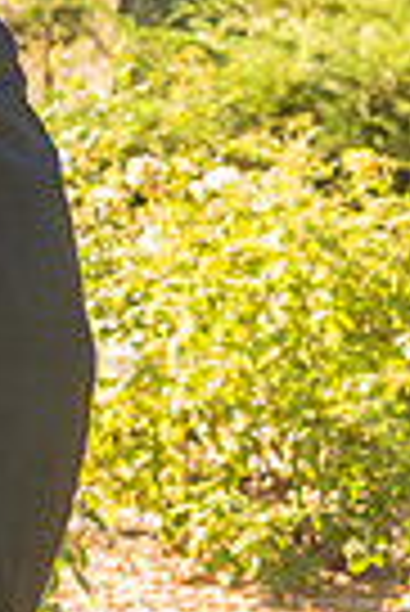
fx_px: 4004
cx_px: -892
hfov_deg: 5.5
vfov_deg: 8.7
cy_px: 205
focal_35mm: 235
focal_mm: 55
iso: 200
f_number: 5.6
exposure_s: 1/250
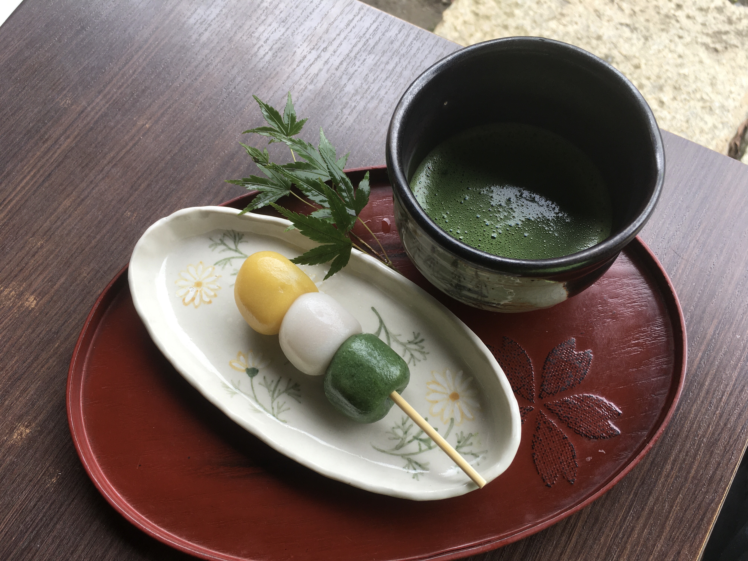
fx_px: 627
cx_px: 374
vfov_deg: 48.2
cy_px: 280
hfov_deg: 61.7
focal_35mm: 29
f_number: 2.2
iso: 25
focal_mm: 4.15
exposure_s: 1/120
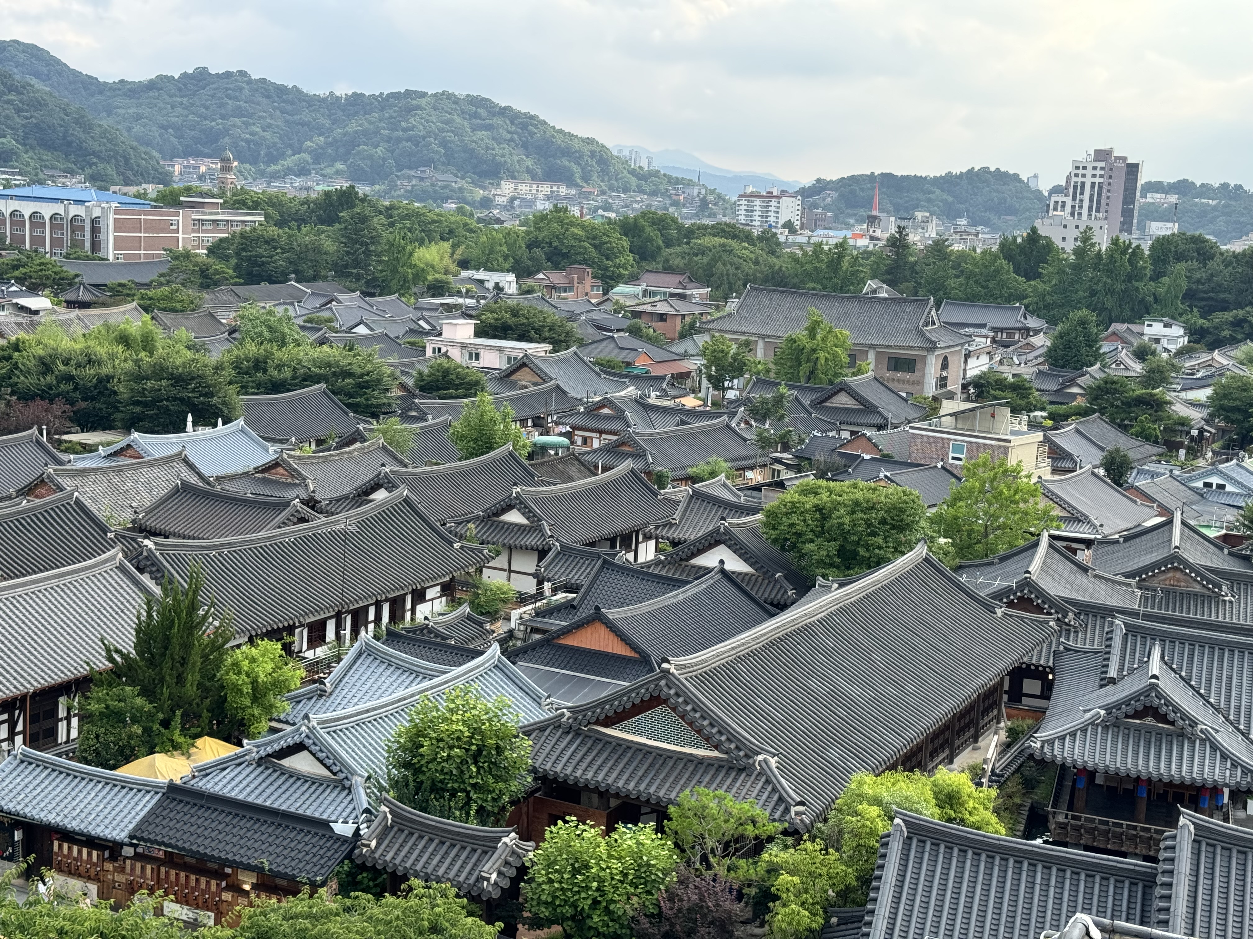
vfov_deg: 30.3
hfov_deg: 39.7
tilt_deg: -9.0
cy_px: 470
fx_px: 1737
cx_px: 626
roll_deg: -2.9
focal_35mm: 48
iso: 64
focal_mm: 6.76
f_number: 1.78
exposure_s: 1/926
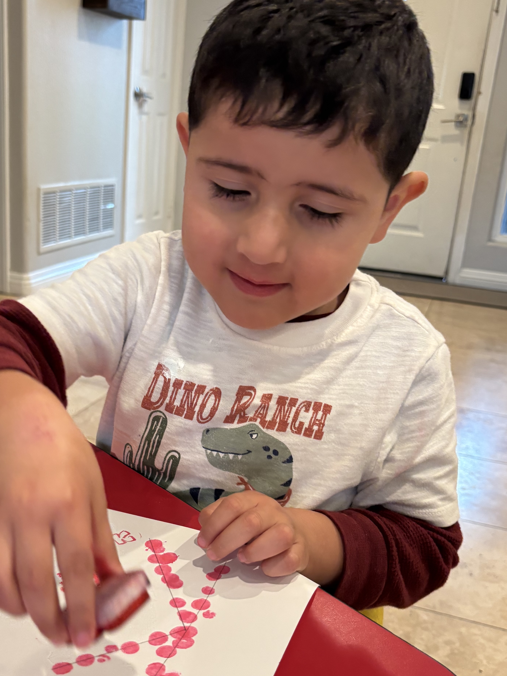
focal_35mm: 40
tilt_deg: -18.4
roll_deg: -4.6
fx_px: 781
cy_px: 385
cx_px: 202
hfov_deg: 35.8
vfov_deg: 46.7
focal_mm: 5.96
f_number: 1.6
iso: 250
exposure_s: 1/60
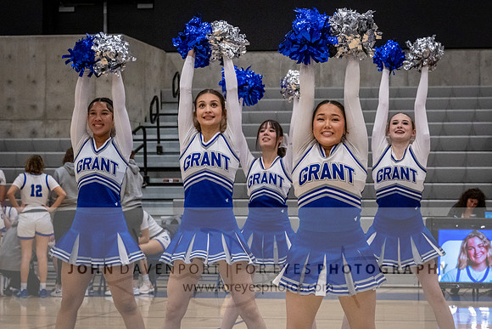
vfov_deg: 12.9
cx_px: 345
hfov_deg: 19.2
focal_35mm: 106
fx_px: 1450
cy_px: 172
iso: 11400
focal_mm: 70
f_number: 7.1
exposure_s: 1/500
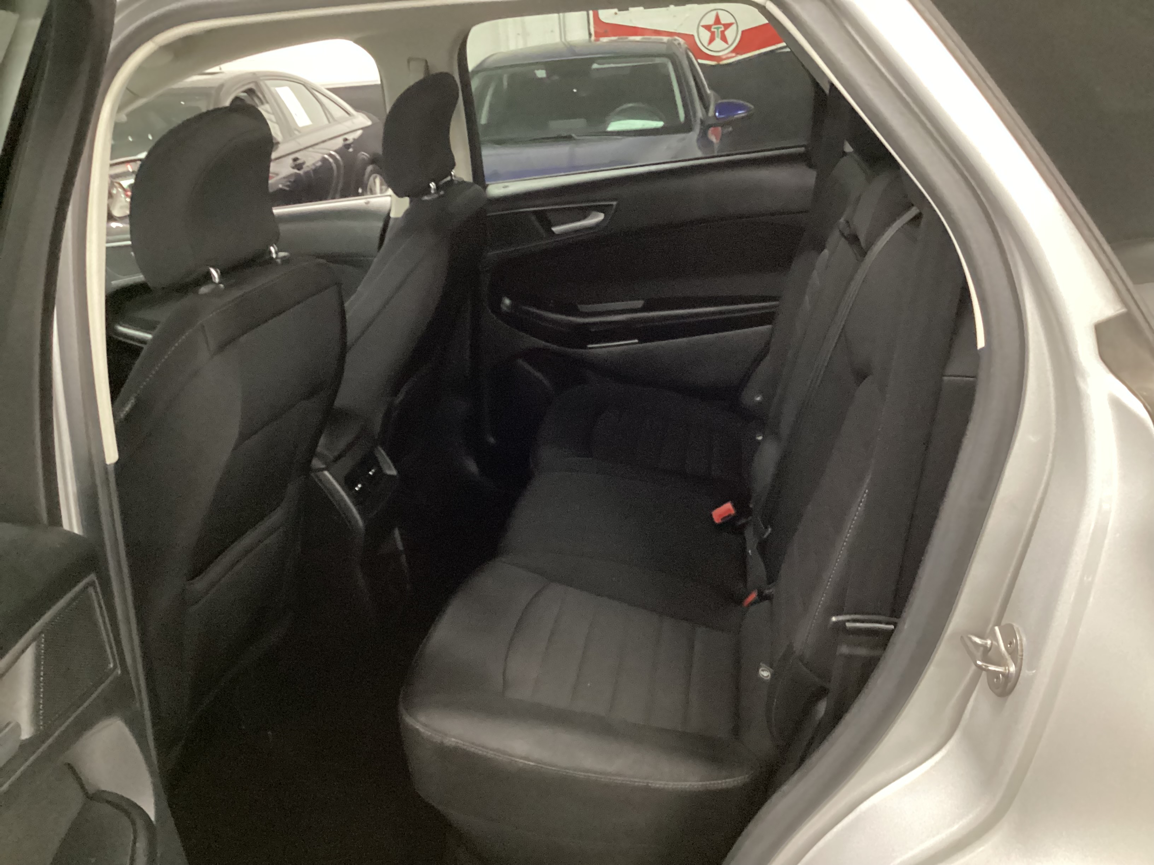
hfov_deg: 58.4
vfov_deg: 45.4
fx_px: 1033
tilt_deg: -22.8
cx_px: 577
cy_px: 432
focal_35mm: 31
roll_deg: +4.4
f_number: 2.4
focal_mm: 3.3
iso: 640
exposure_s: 1/17
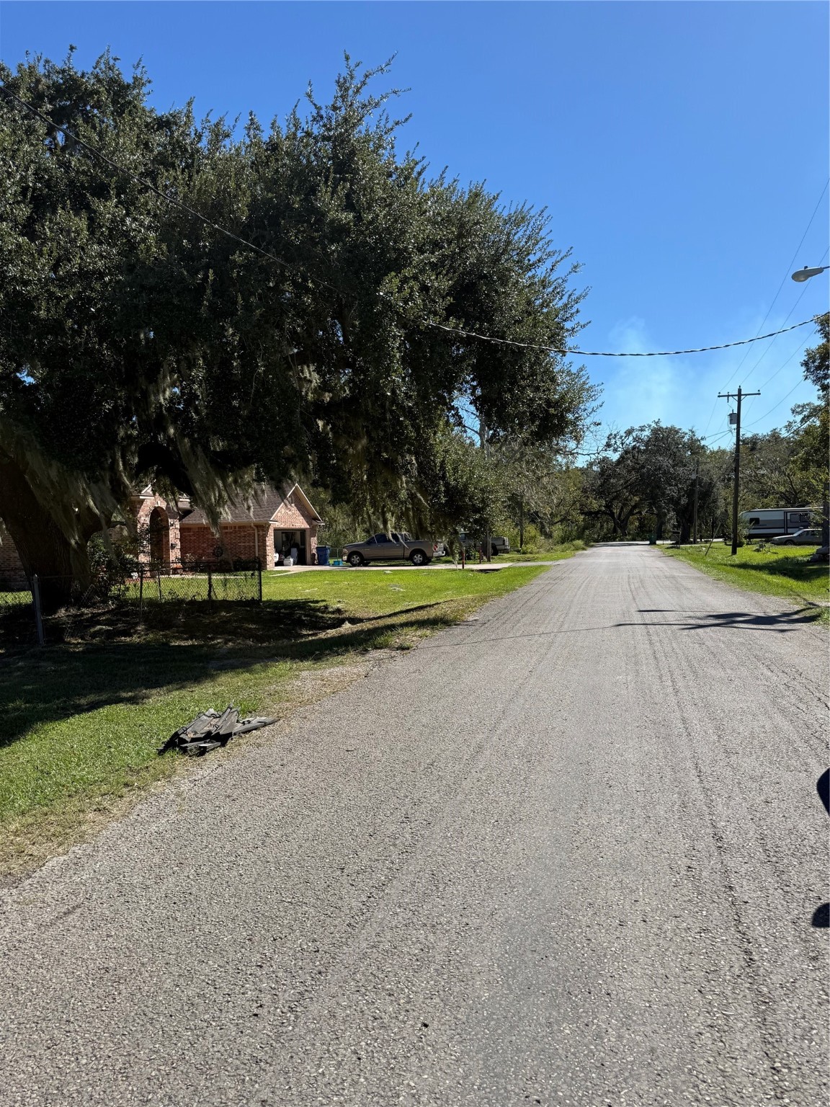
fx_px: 767
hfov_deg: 56.8
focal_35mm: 24
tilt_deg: +0.6
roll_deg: +1.8
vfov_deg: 71.6
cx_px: 415
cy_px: 554
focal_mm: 6.76
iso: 80
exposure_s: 1/3953
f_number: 1.78
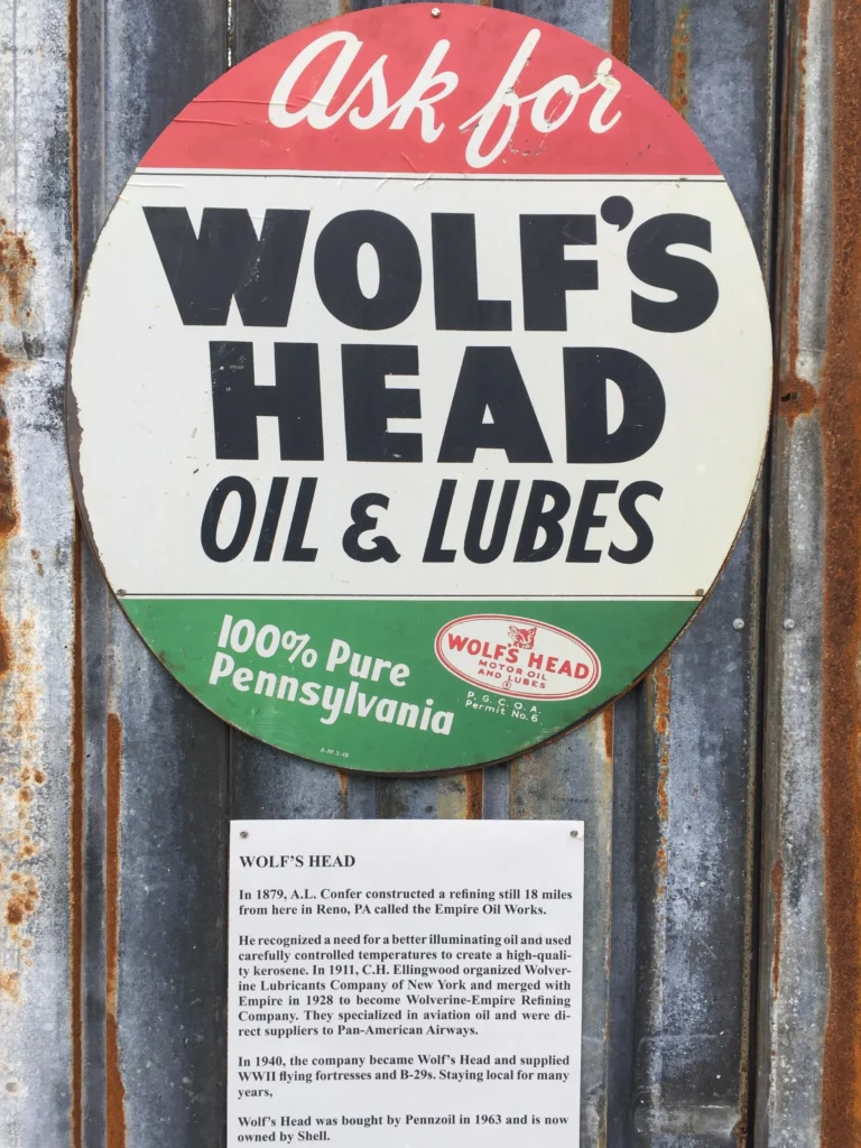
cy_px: 574
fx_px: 962
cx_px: 430
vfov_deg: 61.7
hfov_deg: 48.2
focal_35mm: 29
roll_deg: -1.3
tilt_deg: -4.3
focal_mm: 4.2
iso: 32
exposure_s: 1/449
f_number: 2.2
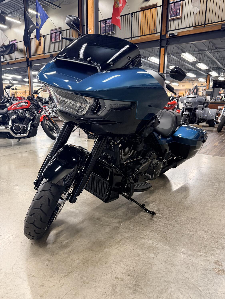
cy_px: 150
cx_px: 112
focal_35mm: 24
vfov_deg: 71.6
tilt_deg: -12.0
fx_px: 208
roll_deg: -1.6
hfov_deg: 56.8
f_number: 1.78
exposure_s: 1/60
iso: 320
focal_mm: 6.76
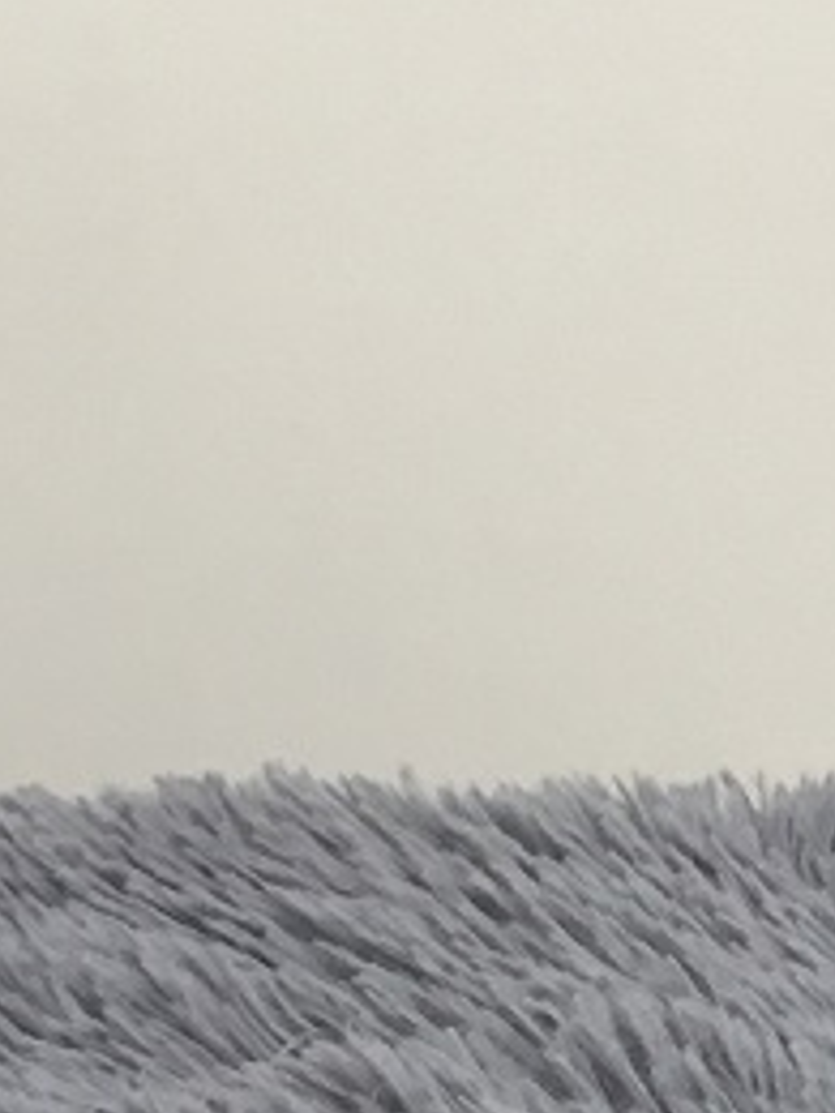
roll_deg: -1.2
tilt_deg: -23.5
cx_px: -634
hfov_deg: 9.9
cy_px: 1147
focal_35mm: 143
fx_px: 4599
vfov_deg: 13.6
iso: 64
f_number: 2.4
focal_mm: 3.3
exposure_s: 1/33
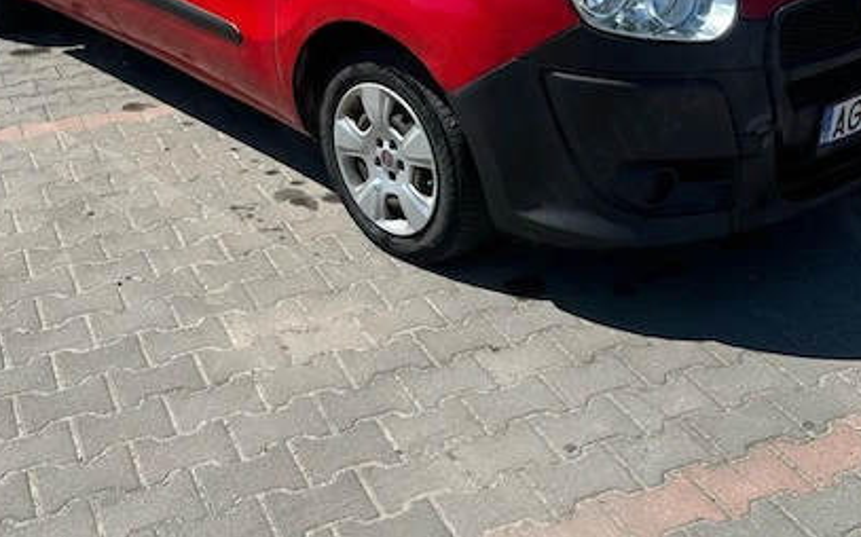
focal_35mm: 50
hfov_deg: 40.3
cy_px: 182
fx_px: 1173
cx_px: 402
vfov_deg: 25.7
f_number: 1.78
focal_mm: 6.86
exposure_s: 1/3717
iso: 80
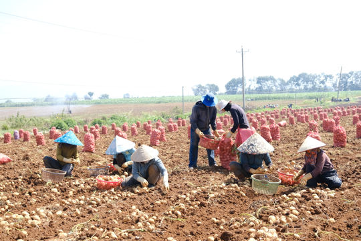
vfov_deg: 29.2
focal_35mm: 46
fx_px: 461
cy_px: 120
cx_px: 180
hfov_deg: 42.7
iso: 640
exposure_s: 1/1250
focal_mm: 30.8
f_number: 4
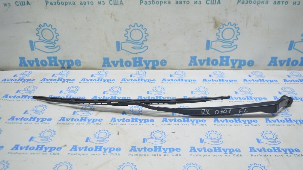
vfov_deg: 33.7
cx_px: 152
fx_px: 281
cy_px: 87
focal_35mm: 35
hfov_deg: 56.6
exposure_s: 1/40
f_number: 3.8
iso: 400
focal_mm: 22
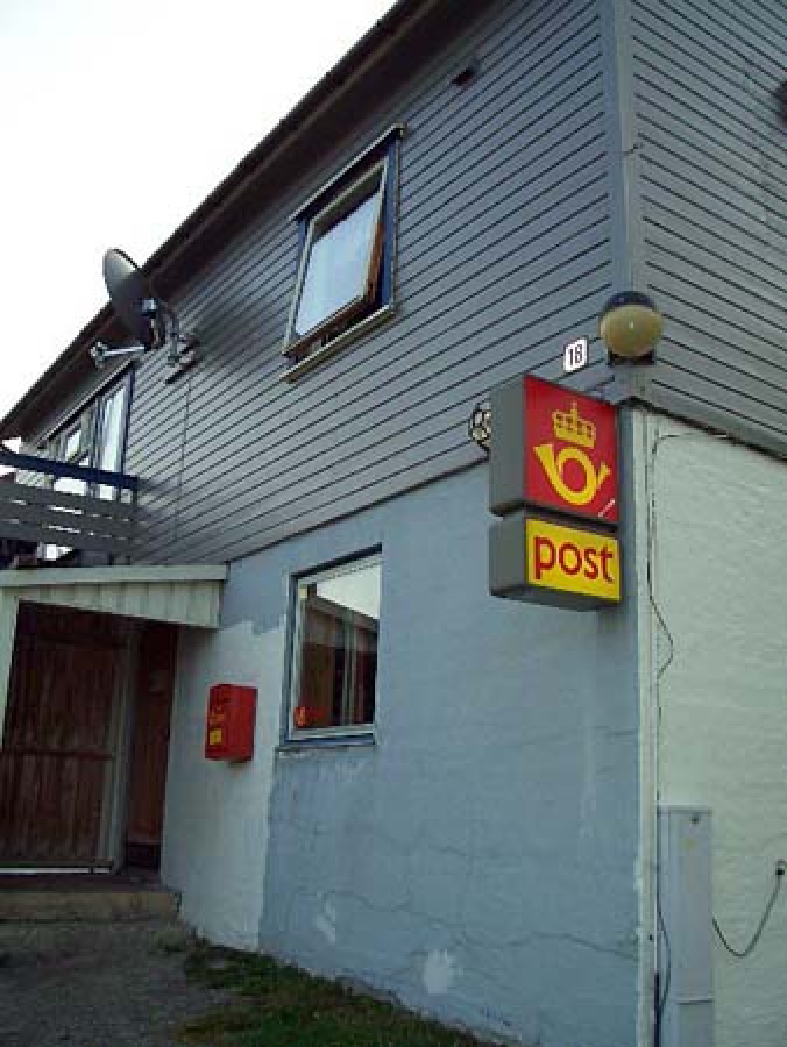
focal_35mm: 35
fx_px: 1060
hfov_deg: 40.7
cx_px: 394
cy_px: 524
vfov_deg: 52.6
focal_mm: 5.8
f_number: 4.3
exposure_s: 1/200
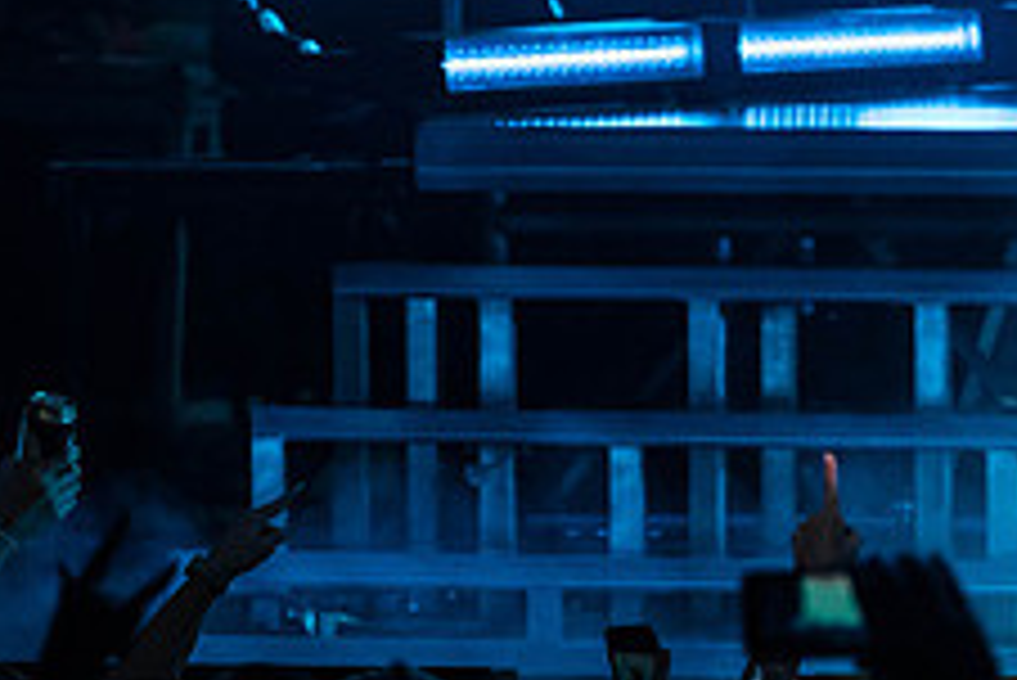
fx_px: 25214
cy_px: -63
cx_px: 984
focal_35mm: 892
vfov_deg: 1.5
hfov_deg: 2.3
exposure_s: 1/800
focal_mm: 280
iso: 3200
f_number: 5.6
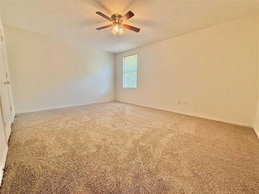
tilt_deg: -7.6
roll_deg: -0.9
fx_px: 105
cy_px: 97
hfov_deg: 102.1
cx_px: 130
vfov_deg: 85.7
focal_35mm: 14
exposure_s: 1/60
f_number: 2.2
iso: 320
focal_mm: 2.22
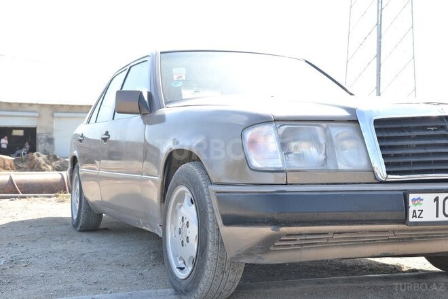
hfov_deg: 41.1
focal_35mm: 48
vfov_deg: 28.1
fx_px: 597
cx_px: 224
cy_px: 150
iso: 200
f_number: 7.1
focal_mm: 32
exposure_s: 1/200
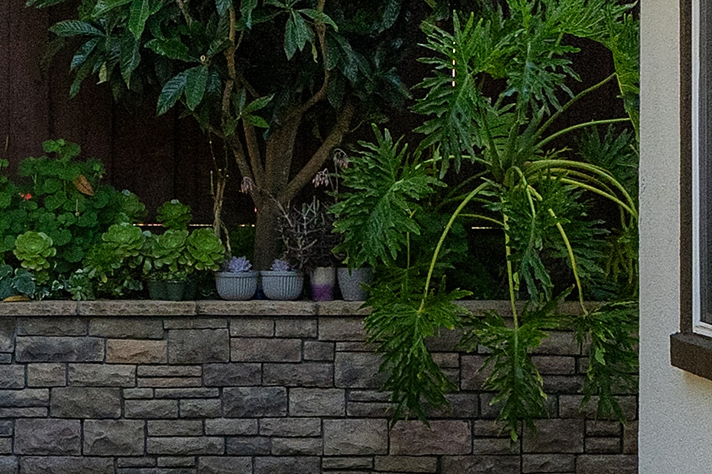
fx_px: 3835
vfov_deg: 7.1
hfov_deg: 10.5
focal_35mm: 194
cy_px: 260
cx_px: -55
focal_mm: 24
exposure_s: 1/160
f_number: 6.3
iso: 400
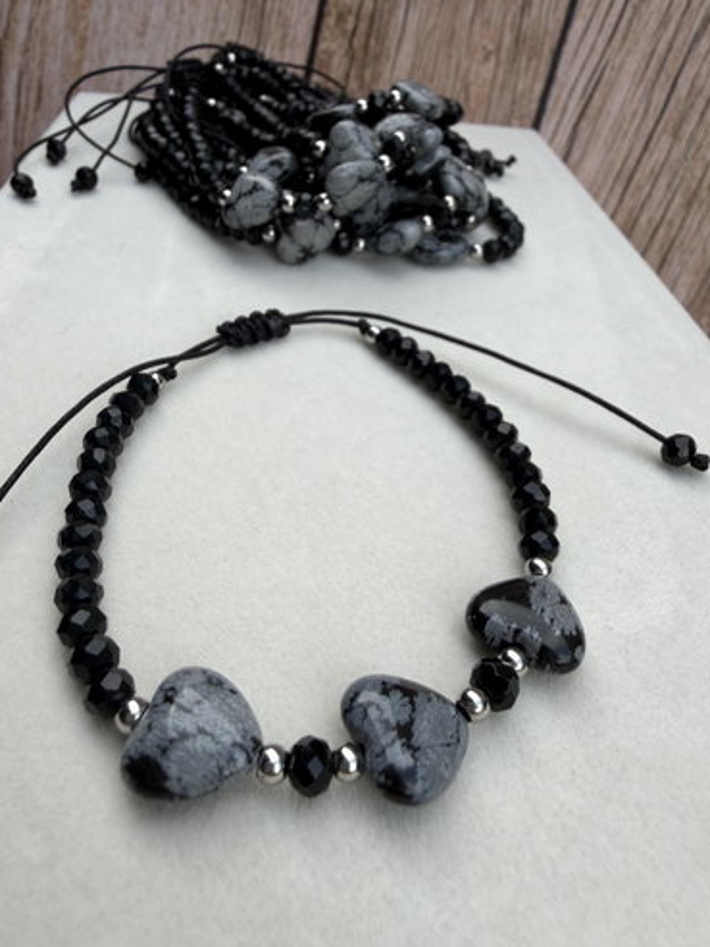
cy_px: 463
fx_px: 711
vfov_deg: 67.3
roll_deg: -10.4
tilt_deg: -34.8
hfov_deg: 53.0
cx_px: 339
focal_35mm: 26
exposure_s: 1/197
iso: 40
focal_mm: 2.22
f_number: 2.2
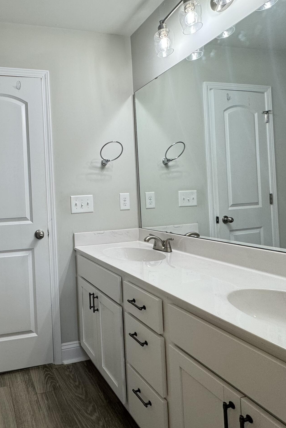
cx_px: 40
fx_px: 274
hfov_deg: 50.3
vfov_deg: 75.9
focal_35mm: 23
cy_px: 194
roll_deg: +2.7
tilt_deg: +0.5
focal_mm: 2.22
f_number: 2.2
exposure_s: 1/120
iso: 100
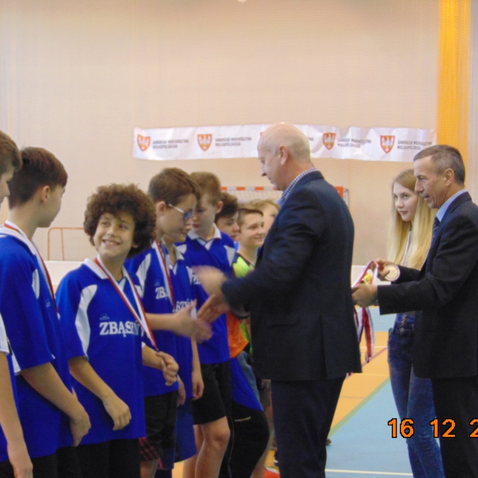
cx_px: 243
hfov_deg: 20.6
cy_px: 239
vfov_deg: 20.6
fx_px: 1312
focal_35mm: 84
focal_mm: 12.8
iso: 400
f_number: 3.7
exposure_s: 1/25
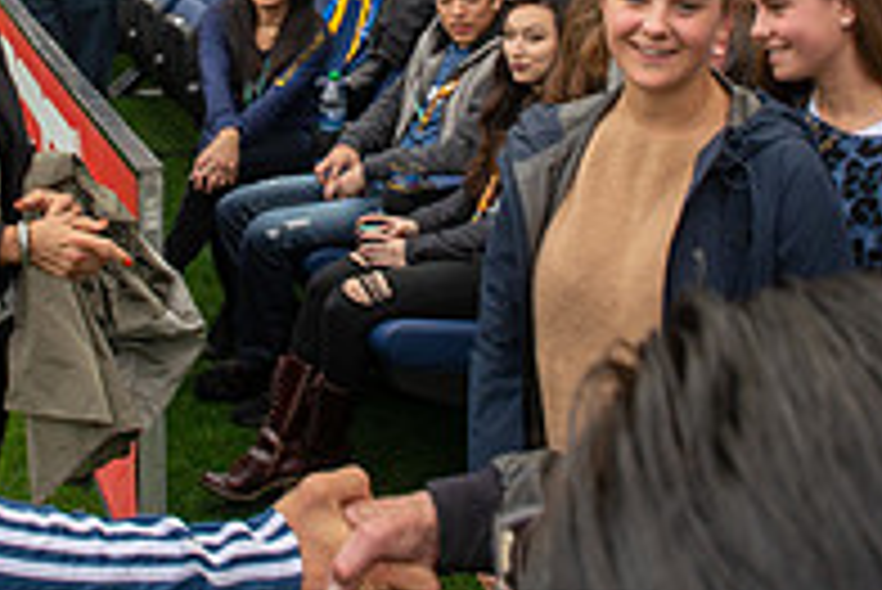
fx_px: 1741
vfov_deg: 18.7
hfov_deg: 28.3
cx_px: 338
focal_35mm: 71
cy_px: -16
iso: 500
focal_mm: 24
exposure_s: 1/250
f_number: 8
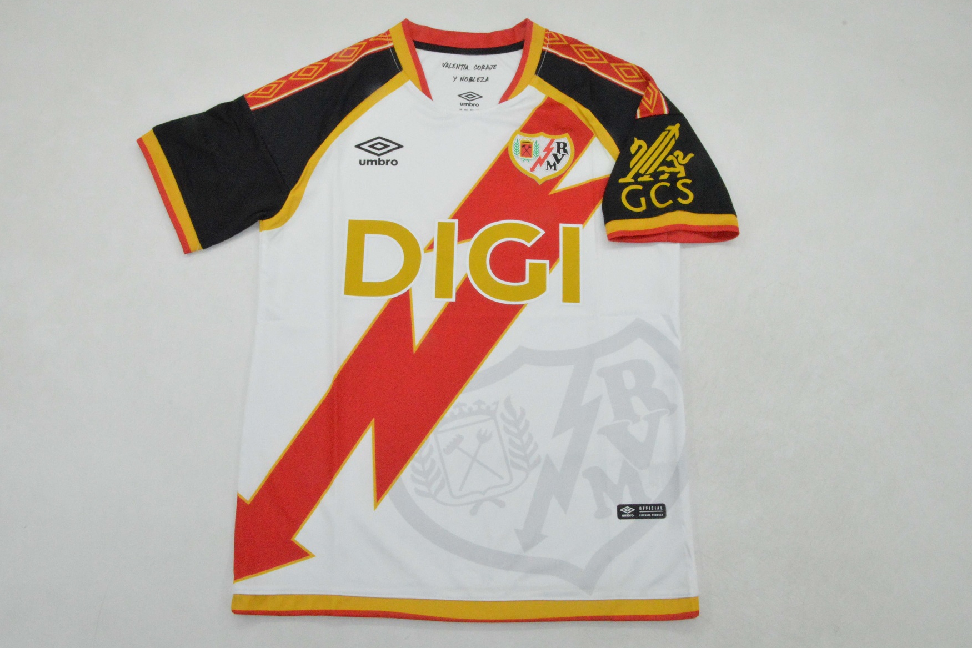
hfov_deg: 55.8
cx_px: 474
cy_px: 327
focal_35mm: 34
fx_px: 918
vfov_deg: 38.9
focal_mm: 22
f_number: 25
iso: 6400
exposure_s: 1/200
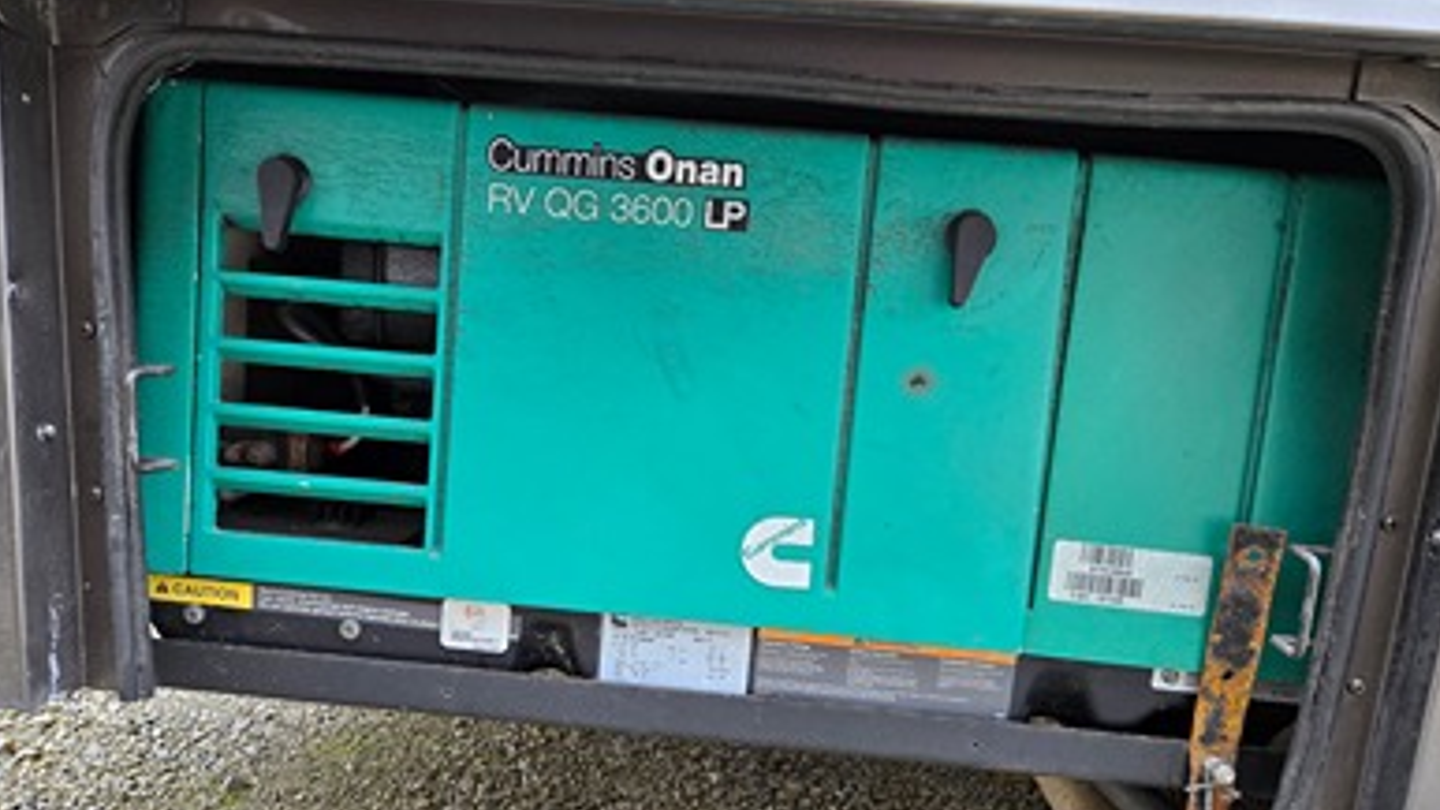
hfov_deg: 71.9
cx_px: 705
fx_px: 993
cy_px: 485
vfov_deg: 44.1
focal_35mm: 26
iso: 125
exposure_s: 1/180
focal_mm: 5.4
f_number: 1.8
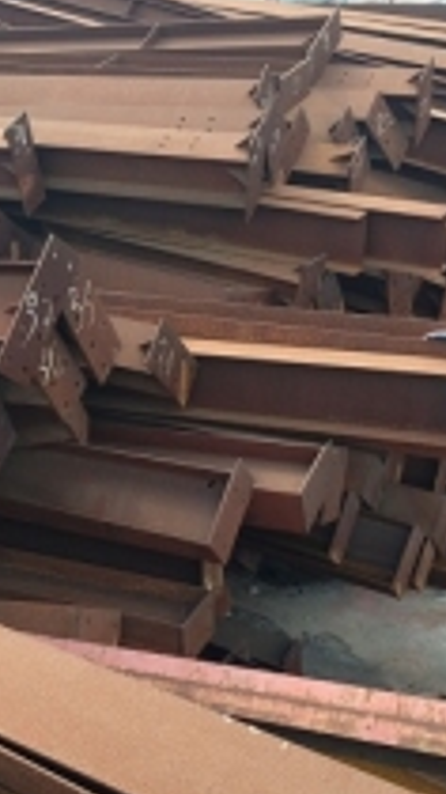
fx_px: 1262
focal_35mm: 60
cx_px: 26
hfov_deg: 19.6
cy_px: 444
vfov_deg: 34.9
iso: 50
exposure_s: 1/179
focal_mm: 4.13
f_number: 2.4
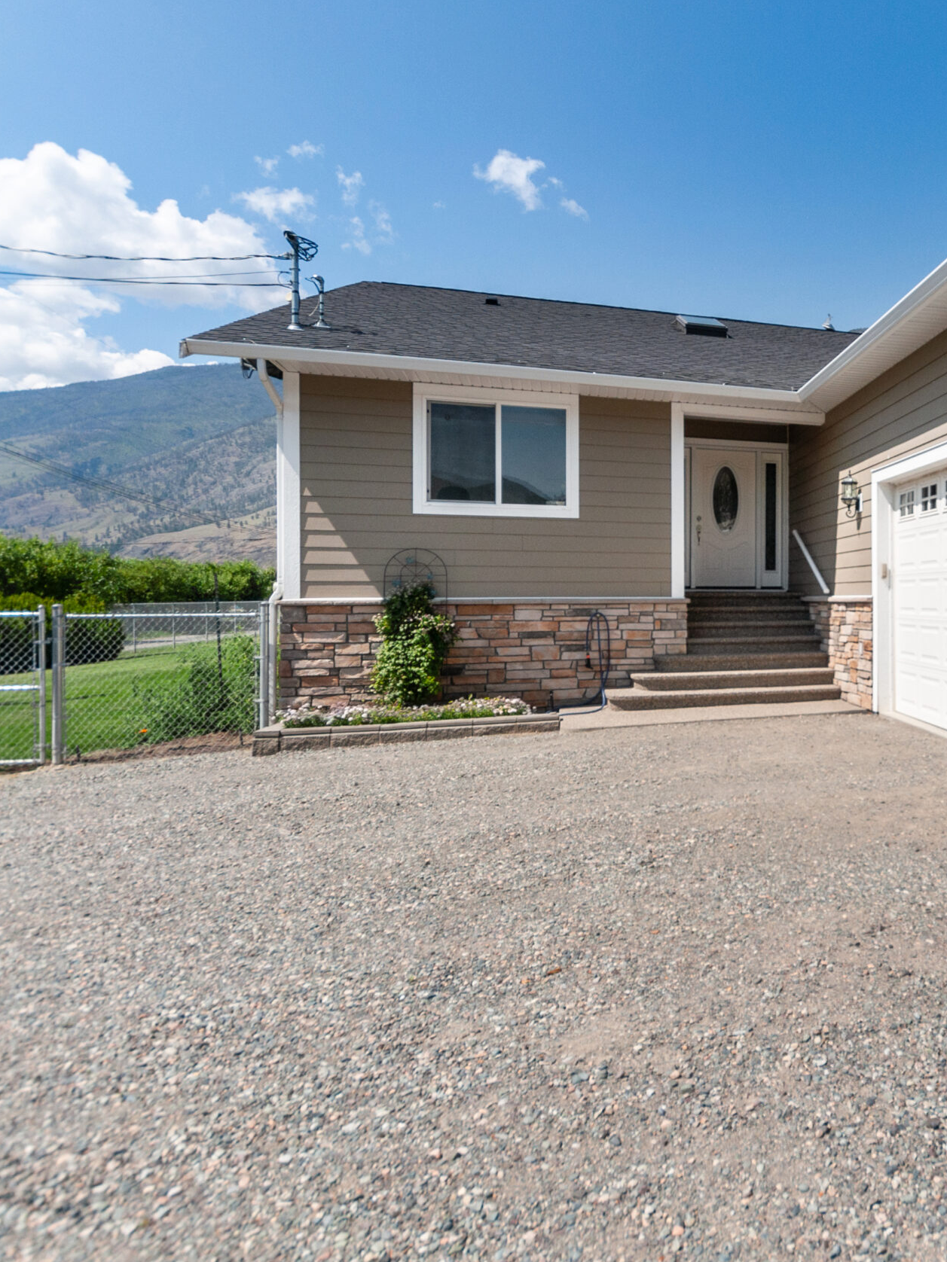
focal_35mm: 22
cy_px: 633
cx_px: 863
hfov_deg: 53.0
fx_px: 802
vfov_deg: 76.4
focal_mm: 10
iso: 200
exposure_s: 1/4000
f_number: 4.5
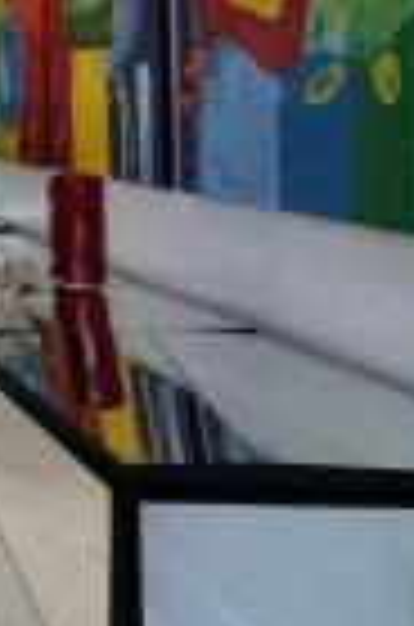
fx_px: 728
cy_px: 95
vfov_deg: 43.5
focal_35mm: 42
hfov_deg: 20.6
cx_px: -356
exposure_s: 1/120
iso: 200
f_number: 2.2
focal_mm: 2.22
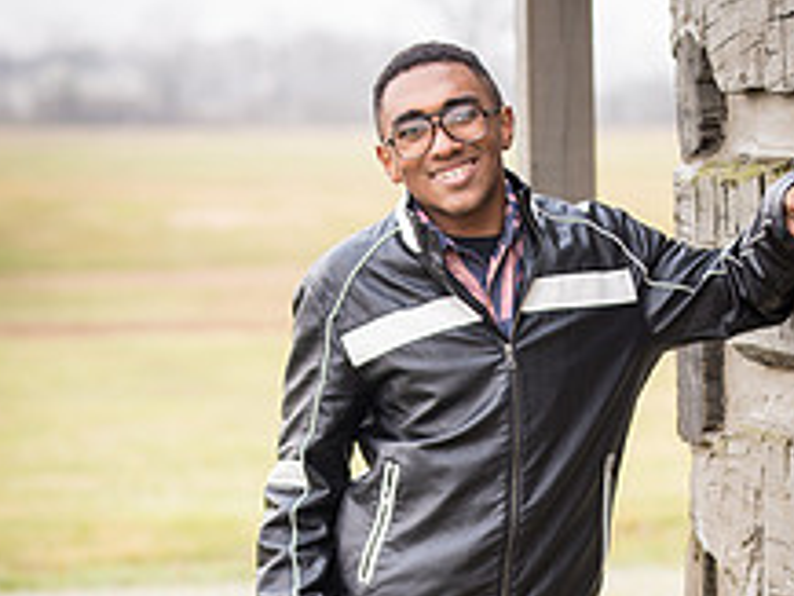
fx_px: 4338
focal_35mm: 189
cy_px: 633
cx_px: 490
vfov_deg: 7.8
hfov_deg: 10.5
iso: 200
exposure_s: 1/50
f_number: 2.8
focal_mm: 95
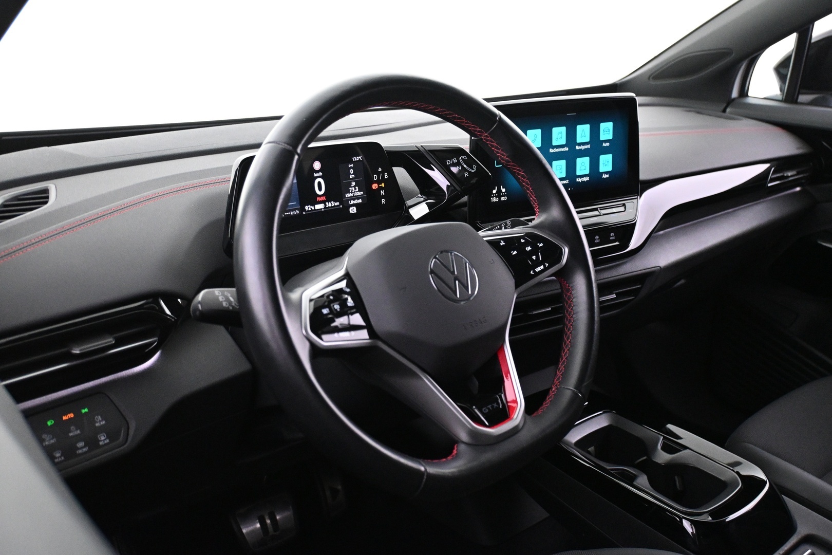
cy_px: 278
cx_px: 416
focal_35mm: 33
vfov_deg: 40.0
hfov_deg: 57.2
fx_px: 763
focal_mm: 22
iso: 4000
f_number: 4
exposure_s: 1/30
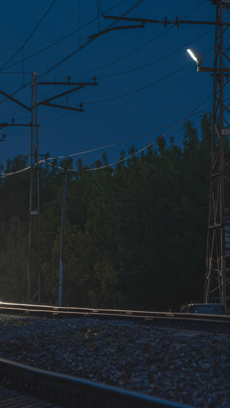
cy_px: 204
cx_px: -75
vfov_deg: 9.5
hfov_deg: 5.3
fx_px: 2471
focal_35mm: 228
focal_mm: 145
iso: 2500
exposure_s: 1/160
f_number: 4.8
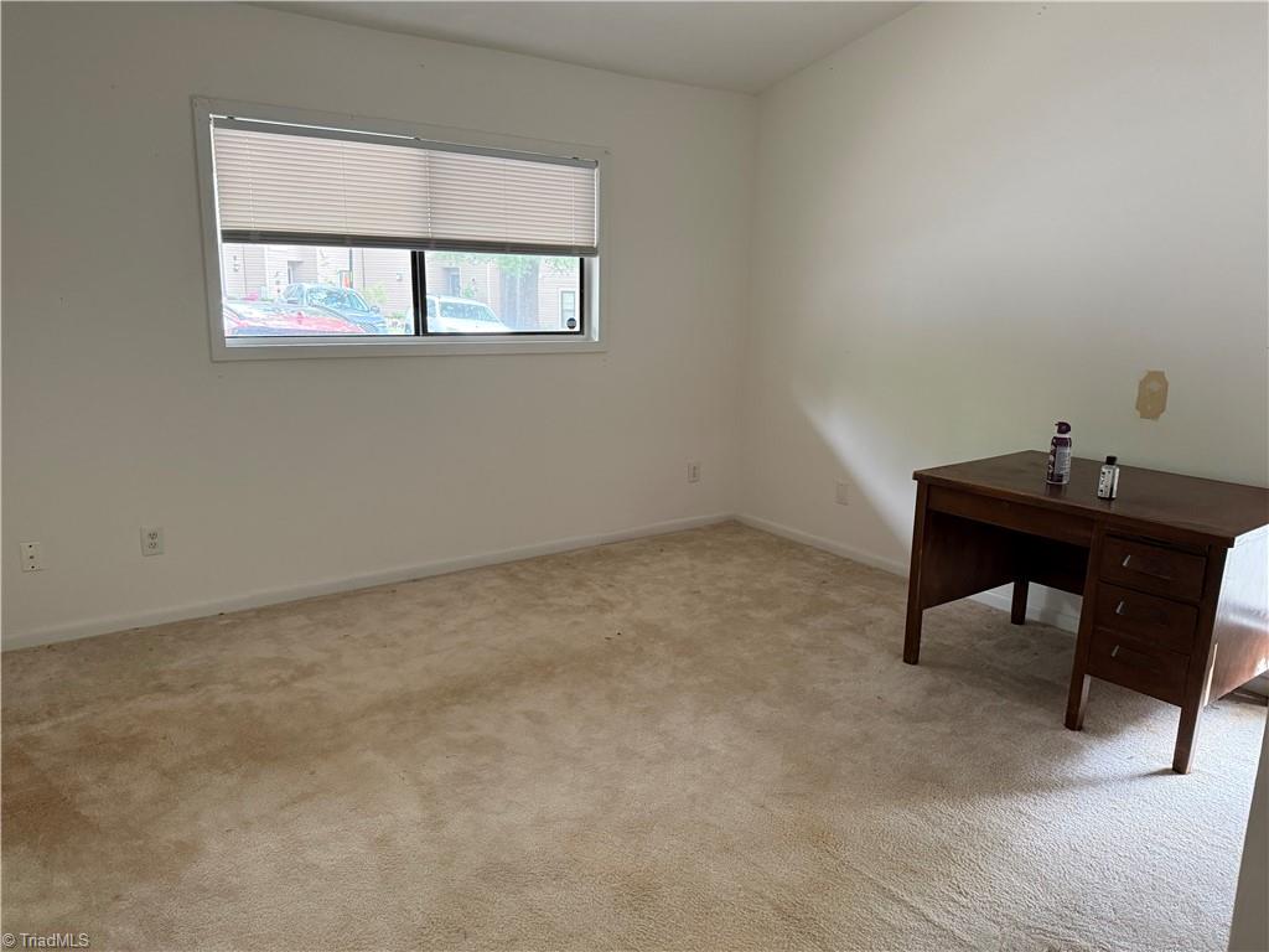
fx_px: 880
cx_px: 634
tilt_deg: -11.4
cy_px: 476
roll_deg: -1.0
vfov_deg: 56.8
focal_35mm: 24
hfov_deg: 71.6
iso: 400
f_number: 1.78
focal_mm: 6.76
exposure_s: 1/60
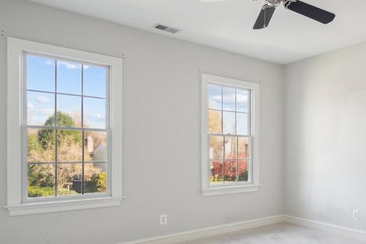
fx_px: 305
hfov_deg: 56.1
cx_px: 308
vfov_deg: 43.3
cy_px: 151
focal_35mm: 30
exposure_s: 1/60
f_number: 4
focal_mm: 16
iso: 800
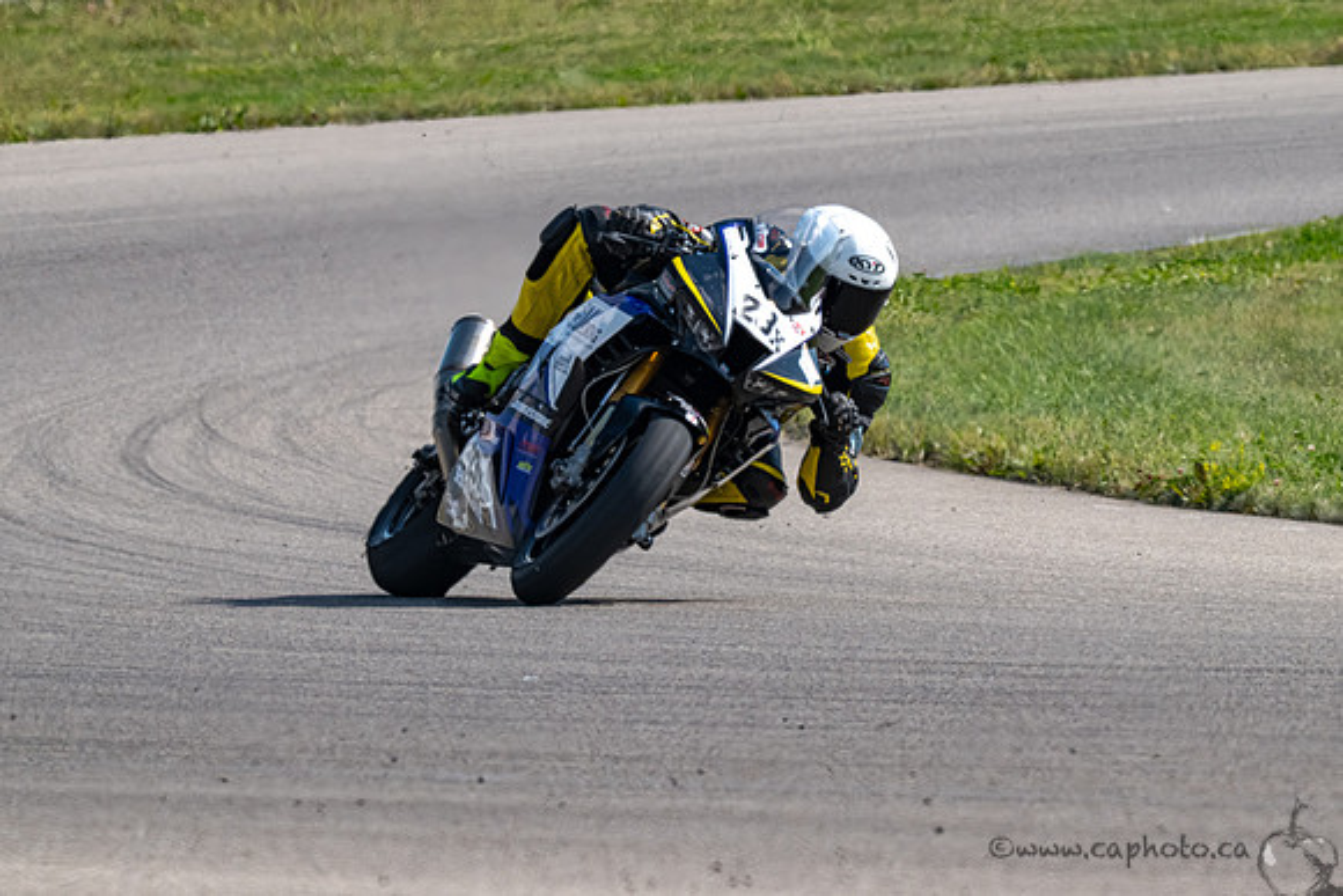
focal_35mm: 739
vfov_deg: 1.9
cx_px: 724
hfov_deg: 2.8
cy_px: 399
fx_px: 27567
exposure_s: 1/1250
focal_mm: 600
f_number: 16
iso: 1100
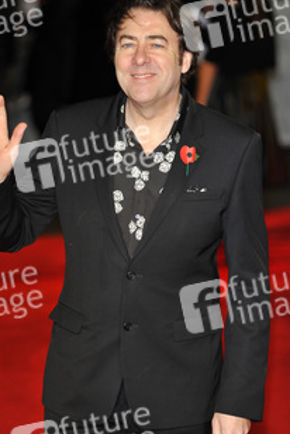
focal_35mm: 201
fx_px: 2423
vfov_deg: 10.2
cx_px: 125
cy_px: 230
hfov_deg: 6.8
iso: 1000
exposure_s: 1/250
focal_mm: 155
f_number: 4
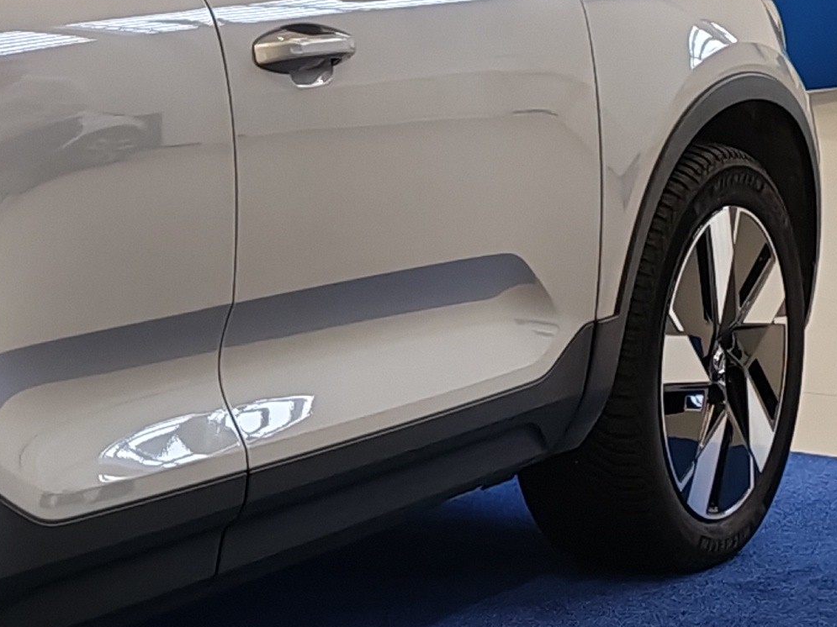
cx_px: -453
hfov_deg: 13.2
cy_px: 229
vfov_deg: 10.6
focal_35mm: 140
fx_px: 3385
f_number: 1.9
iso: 125
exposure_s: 1/100
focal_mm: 6.12
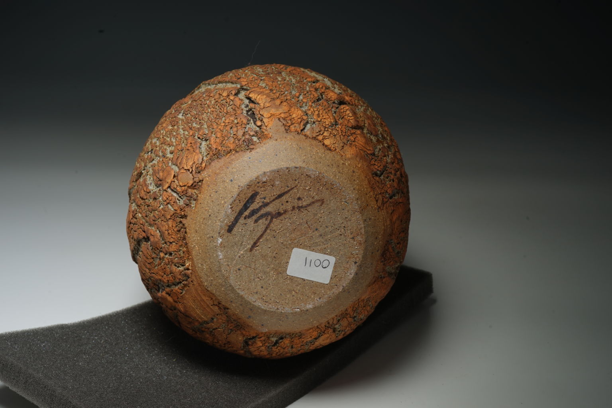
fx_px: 850
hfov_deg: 39.6
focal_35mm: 50
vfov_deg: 27.0
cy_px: 204
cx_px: 306
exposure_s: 1/4
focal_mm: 50
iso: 50
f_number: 16
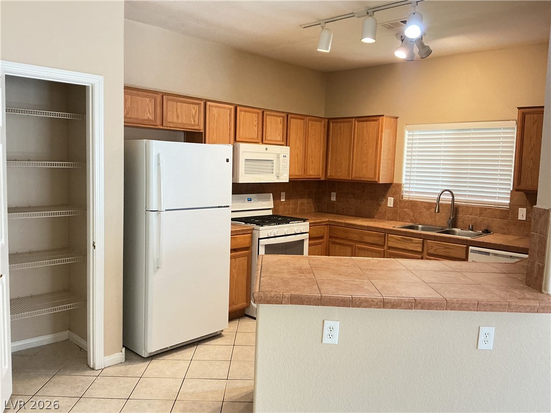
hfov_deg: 61.7
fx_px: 462
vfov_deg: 48.2
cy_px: 206
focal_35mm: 29
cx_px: 276
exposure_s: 1/60
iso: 200
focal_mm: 3
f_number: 1.8
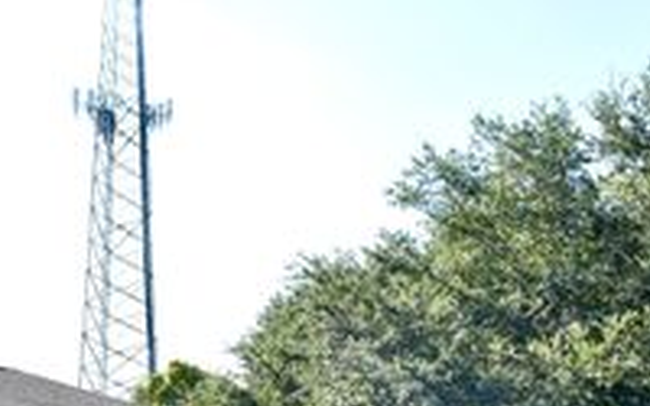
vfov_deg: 15.4
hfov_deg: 25.7
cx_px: 289
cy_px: 534
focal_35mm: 80
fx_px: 1422
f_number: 11
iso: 800
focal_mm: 21
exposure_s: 1/500
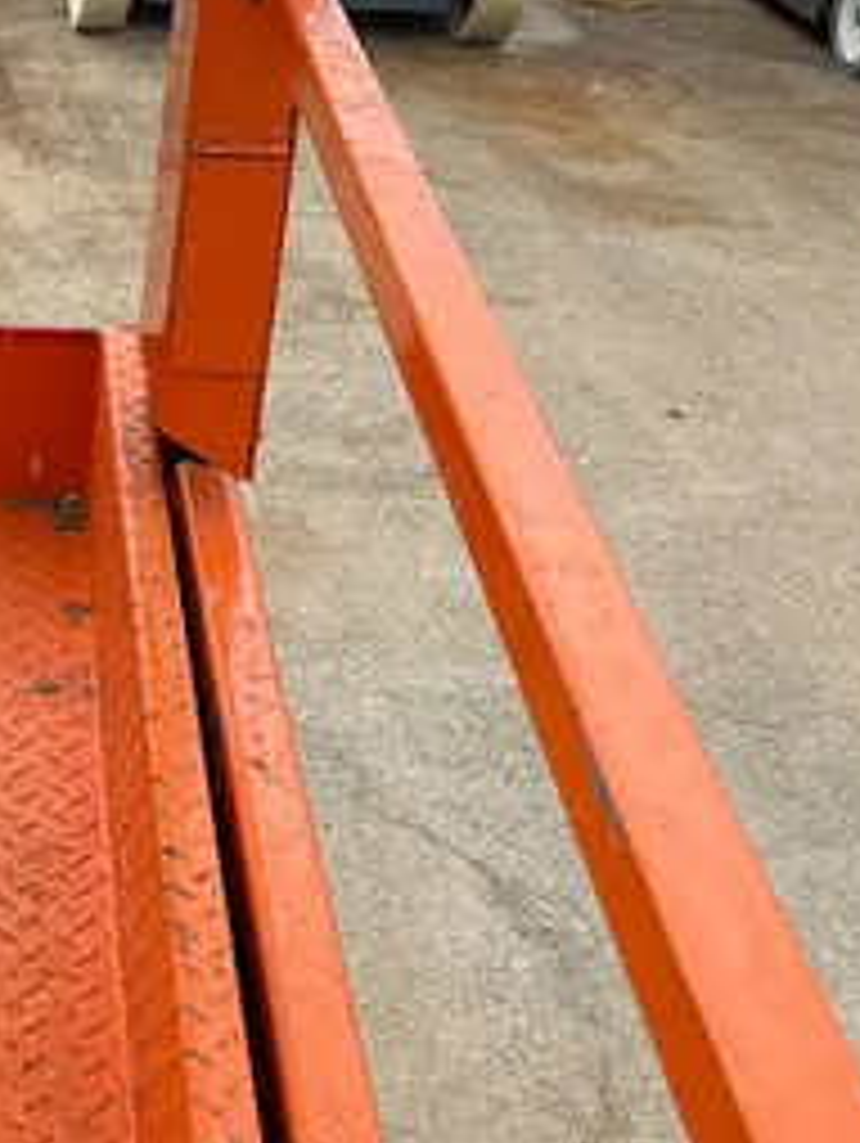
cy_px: 493
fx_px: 2480
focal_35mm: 75
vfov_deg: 25.9
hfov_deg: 18.2
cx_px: -293
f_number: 1.6
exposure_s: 1/1721
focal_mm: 5.1
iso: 50
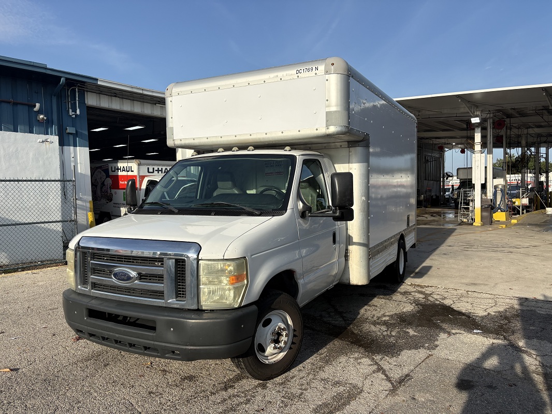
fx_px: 415
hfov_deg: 67.3
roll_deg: +1.0
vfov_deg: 53.1
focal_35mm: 26
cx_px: 276
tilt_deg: -1.4
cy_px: 207
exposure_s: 1/3448
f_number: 1.6
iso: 50
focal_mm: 5.96
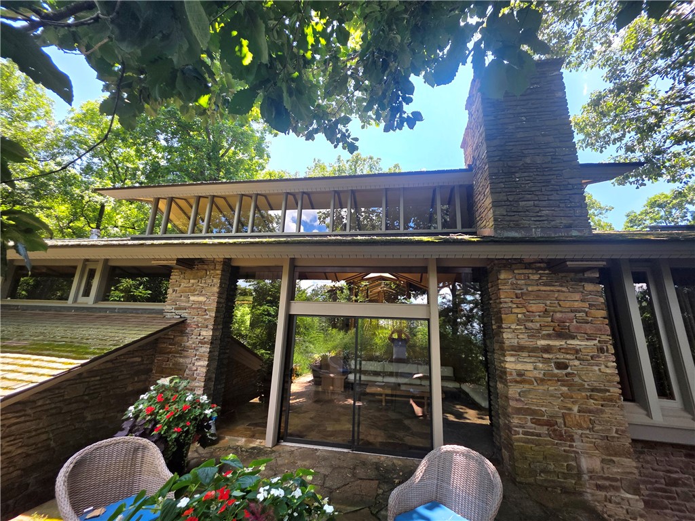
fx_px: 261
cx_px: 348
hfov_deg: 106.2
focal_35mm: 13
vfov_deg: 89.9
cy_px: 260
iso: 40
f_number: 1.9
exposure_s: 1/370
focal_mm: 2.2
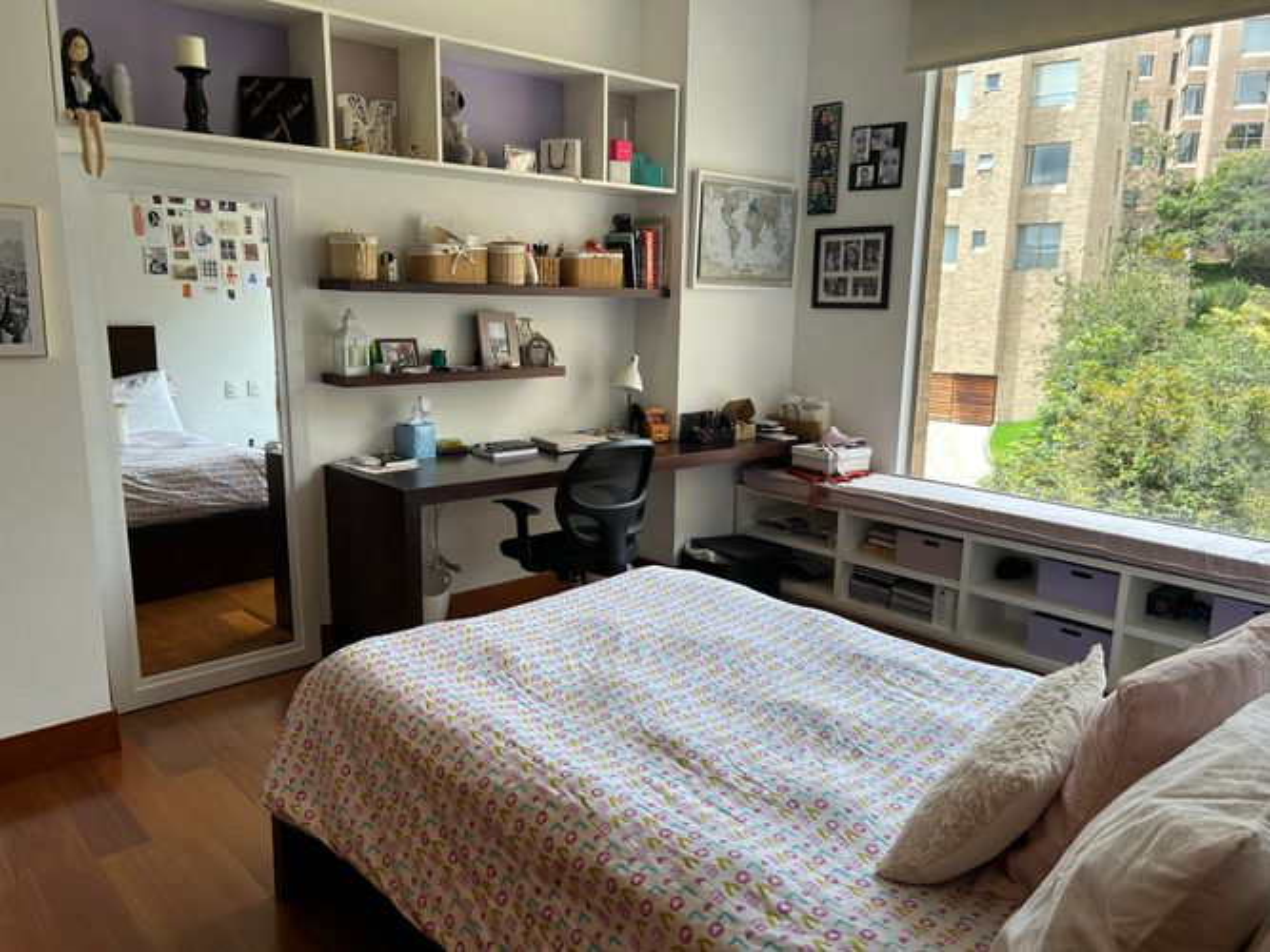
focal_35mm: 26
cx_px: 635
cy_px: 476
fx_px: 954
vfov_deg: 53.0
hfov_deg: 67.3
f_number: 1.5
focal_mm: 5.7
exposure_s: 1/357
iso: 50
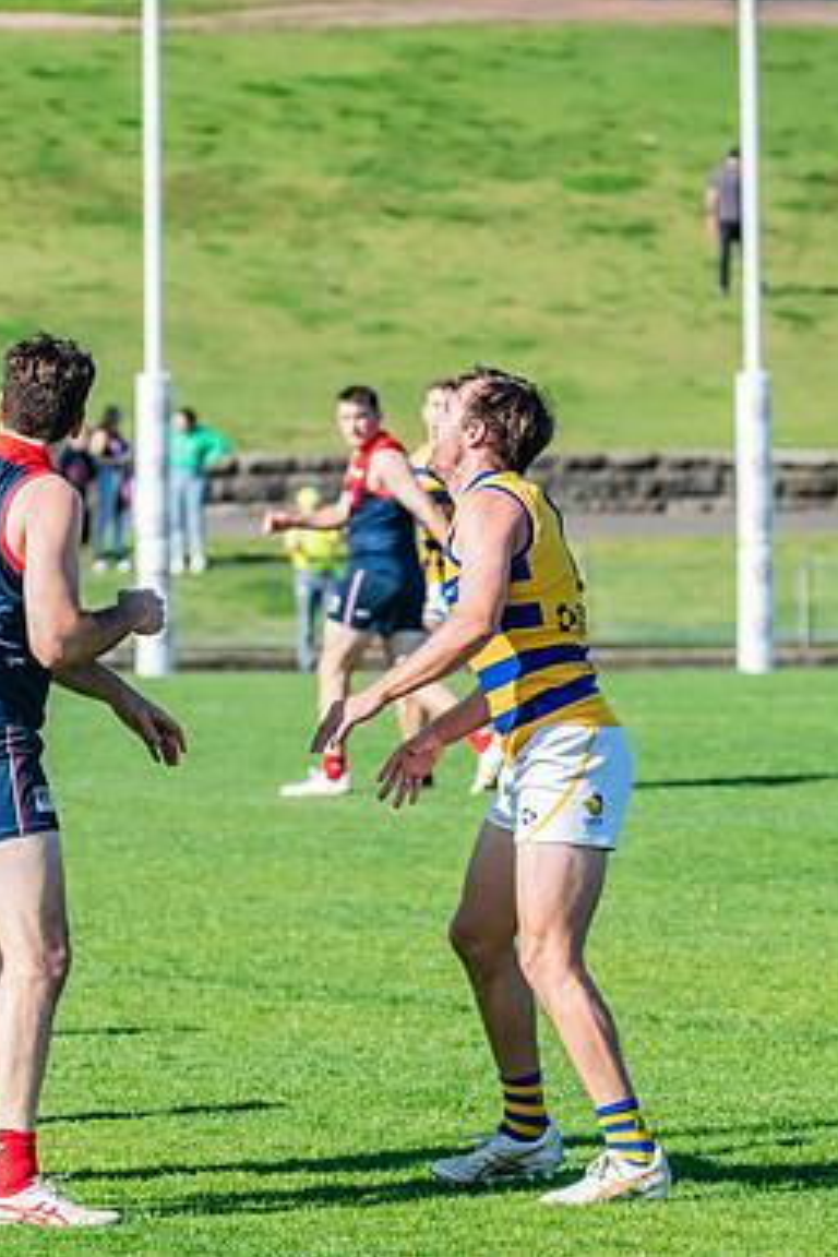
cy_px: 574
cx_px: -47
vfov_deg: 5.2
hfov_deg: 3.5
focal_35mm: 395
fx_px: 13791
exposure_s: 1/1600
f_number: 8
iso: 800
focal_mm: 210
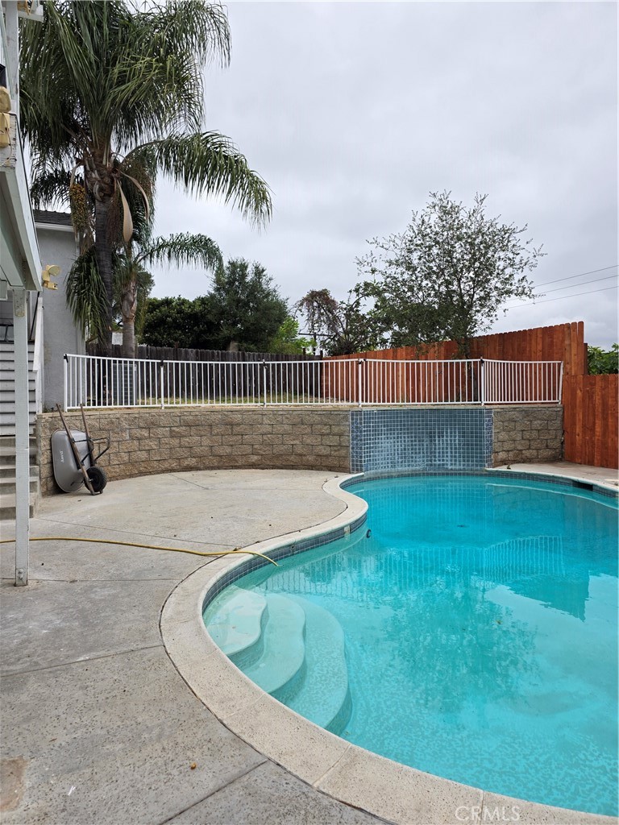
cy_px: 412
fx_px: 548
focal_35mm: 23
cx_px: 310
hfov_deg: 58.9
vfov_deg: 73.9
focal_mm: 6.3
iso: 80
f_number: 1.7
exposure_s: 1/2820
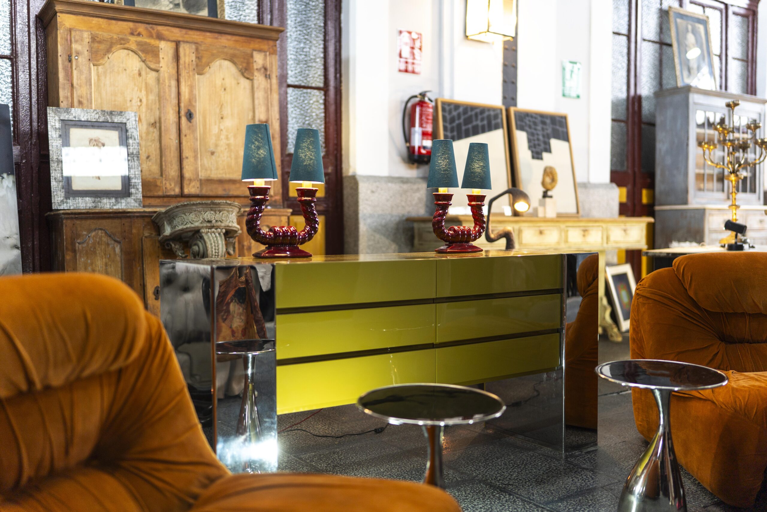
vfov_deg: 37.9
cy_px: 256
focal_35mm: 35
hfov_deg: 54.4
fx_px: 746
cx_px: 384
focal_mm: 35
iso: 200
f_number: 1.2
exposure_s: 1/200
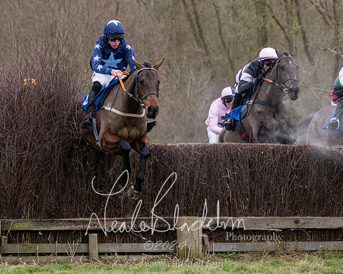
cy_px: 140
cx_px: 263
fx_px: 2334
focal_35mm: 230
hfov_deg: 8.4
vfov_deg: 6.7
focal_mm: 98
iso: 800
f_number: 4
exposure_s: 1/1250
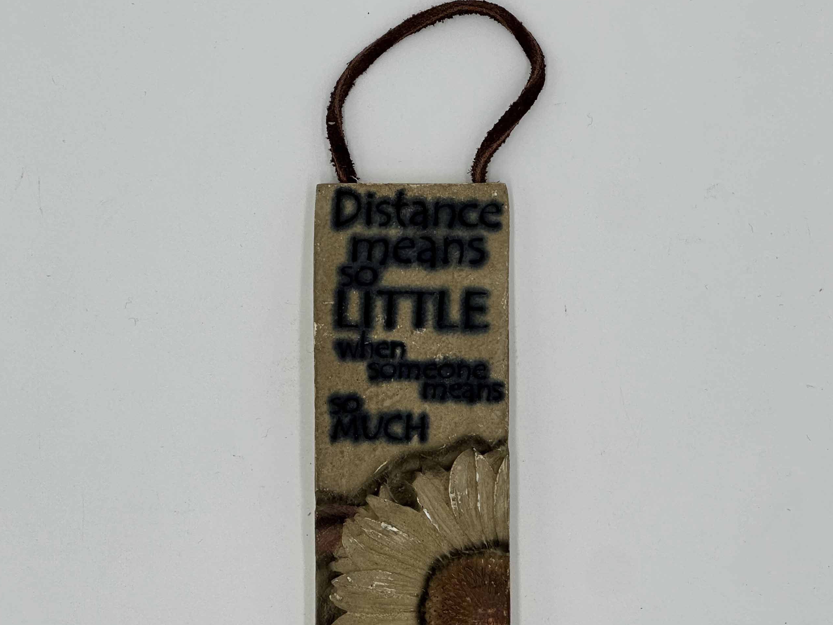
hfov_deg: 16.1
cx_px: 421
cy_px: 391
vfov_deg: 12.1
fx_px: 2936
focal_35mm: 122
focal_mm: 9
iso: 32
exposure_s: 1/455
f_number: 2.8
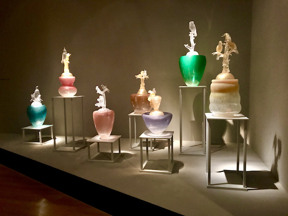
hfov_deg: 63.4
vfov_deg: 49.7
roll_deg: +0.7
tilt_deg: -6.8
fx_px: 233
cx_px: 144
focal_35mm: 28
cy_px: 108
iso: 100
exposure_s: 1/4
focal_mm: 3.99
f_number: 1.8
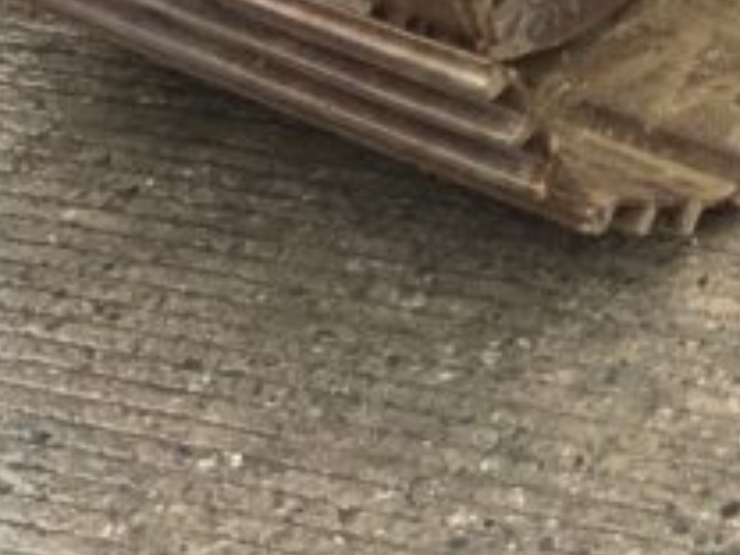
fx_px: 3057
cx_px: 1042
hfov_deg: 13.2
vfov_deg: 9.6
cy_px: -605
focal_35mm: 143
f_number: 1.8
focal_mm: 3
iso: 32
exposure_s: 1/122
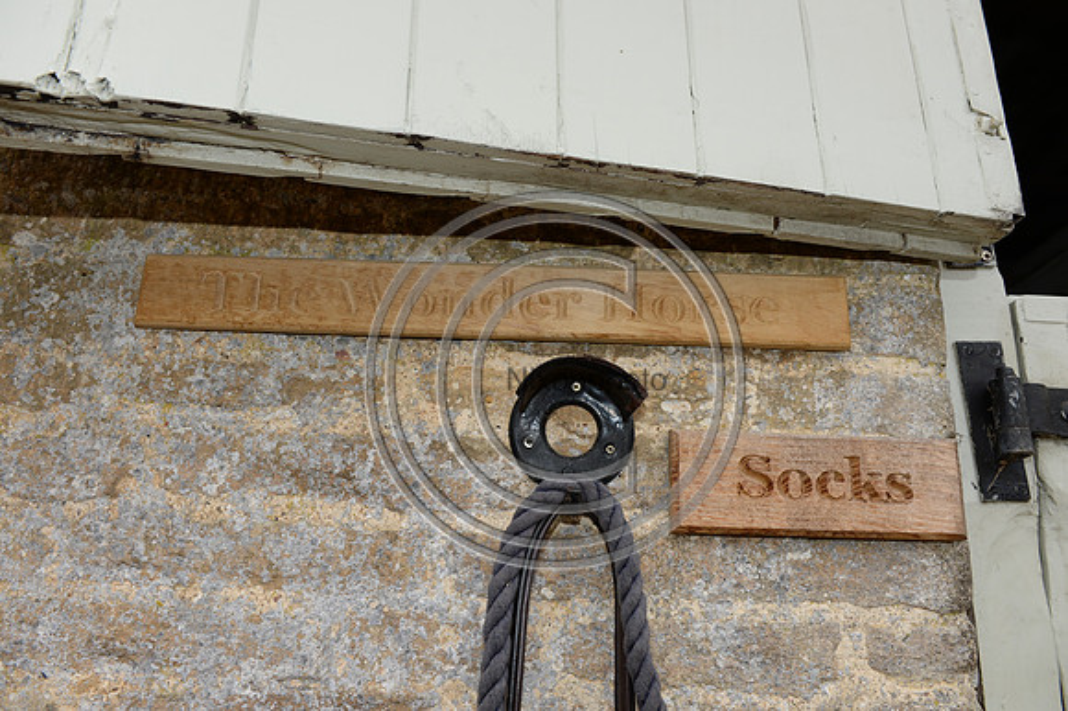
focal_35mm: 28
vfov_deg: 46.4
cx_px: 534
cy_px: 356
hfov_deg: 65.5
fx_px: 830
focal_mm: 28
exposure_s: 1/250
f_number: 5.6
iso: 400
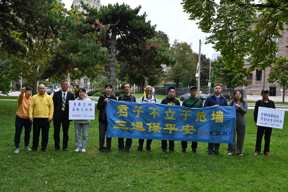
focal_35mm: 32
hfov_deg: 58.0
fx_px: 260
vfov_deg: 40.5
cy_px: 96
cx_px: 144
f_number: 5.6
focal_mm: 32.5
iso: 160
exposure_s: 1/250
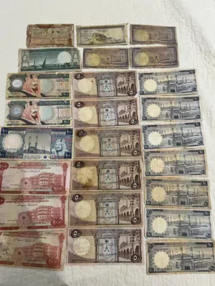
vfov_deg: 67.3
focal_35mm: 26
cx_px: 108
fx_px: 215
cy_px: 143
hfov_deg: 53.1
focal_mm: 5.7
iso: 125
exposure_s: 1/63
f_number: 1.5
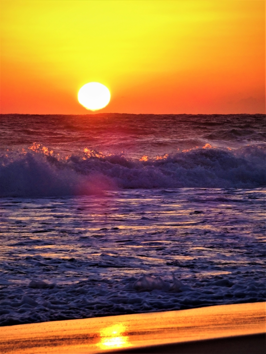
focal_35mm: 308
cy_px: 177
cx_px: 133
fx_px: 3156
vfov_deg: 6.4
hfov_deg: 4.8
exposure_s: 1/250
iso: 100
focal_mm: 52.59
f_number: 6.3
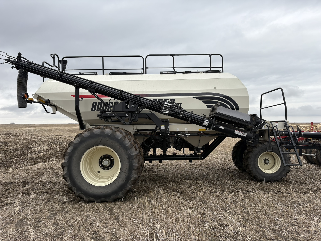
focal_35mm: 26
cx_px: 160
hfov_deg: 67.3
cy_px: 120
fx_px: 241
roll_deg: -0.1
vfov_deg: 53.1
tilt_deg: +1.4
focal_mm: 5.96
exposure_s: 1/1550
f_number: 1.6
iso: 50
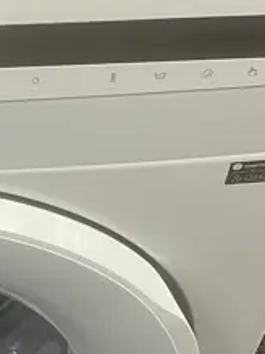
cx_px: -163
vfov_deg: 15.0
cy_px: 82
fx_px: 1338
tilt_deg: -48.5
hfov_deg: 10.8
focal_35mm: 131
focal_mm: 3.99
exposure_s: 1/50
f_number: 1.8
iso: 100
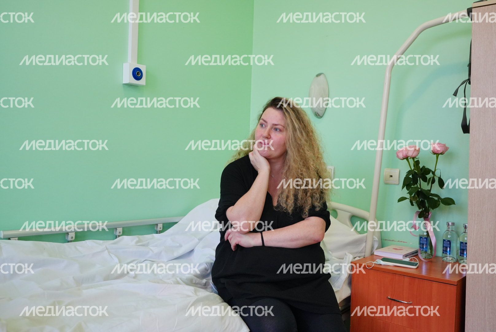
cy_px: 166
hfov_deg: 55.8
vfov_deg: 38.9
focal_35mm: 34
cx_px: 248
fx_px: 469
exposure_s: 1/250
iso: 3200
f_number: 4.5
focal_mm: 34
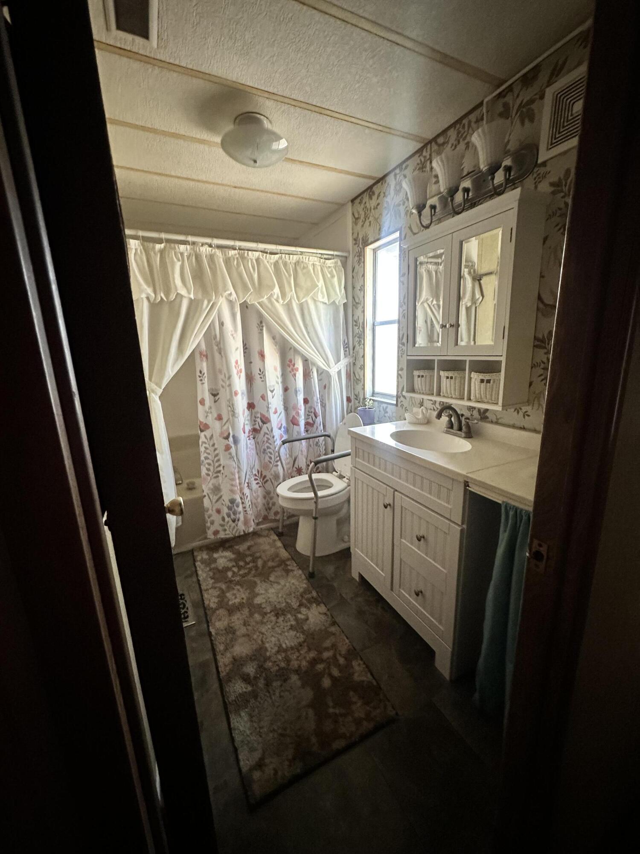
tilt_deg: -14.2
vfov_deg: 102.1
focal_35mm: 14
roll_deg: +1.1
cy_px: 427
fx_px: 345
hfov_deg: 85.7
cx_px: 320
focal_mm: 2.22
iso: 640
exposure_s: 1/60
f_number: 2.2
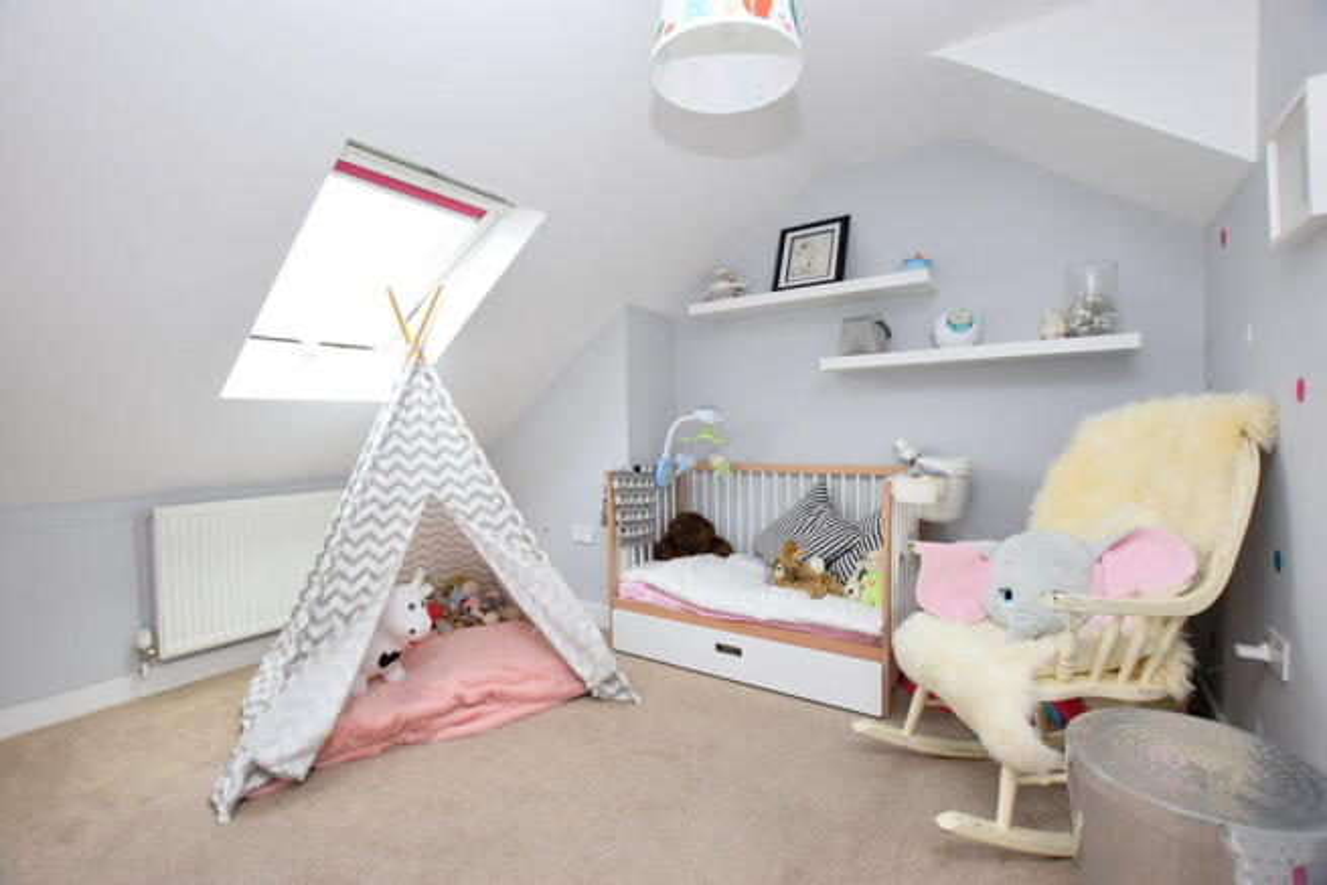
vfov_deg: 77.4
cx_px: 664
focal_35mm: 15
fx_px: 553
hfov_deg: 100.4
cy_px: 442
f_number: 5
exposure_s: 1/100
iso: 400
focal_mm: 10
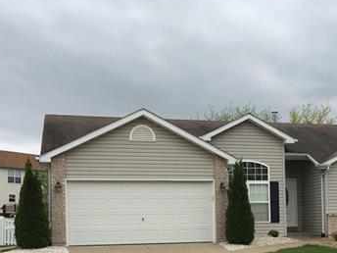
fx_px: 526
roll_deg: +3.1
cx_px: 219
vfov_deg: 26.5
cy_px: 206
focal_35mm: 54
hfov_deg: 35.3
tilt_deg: +1.3
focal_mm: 4.15
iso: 32
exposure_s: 1/1080
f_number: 2.2
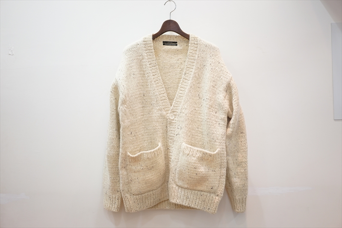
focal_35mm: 55
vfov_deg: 24.6
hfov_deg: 36.3
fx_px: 522
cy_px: 114
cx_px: 171
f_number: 1.8
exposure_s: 1/60
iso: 250
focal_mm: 55
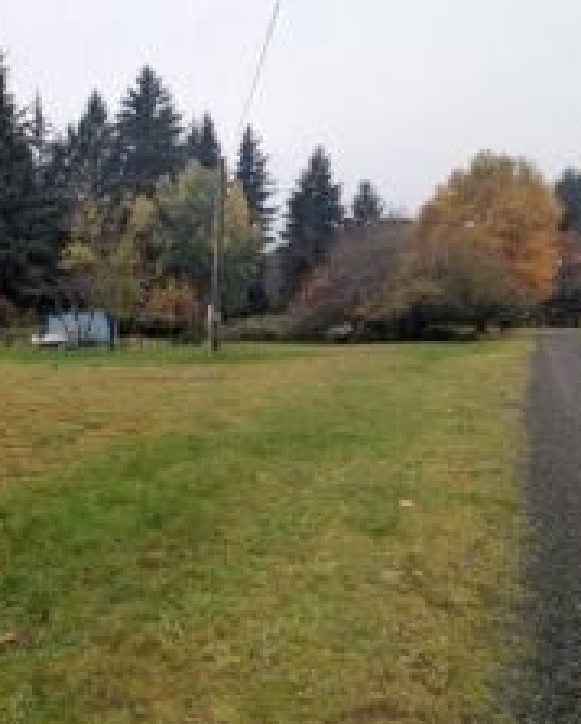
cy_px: 378
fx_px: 450
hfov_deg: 61.5
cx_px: 136
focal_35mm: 21
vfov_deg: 77.5
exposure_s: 1/370
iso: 42
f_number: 1.95
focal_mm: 2.23
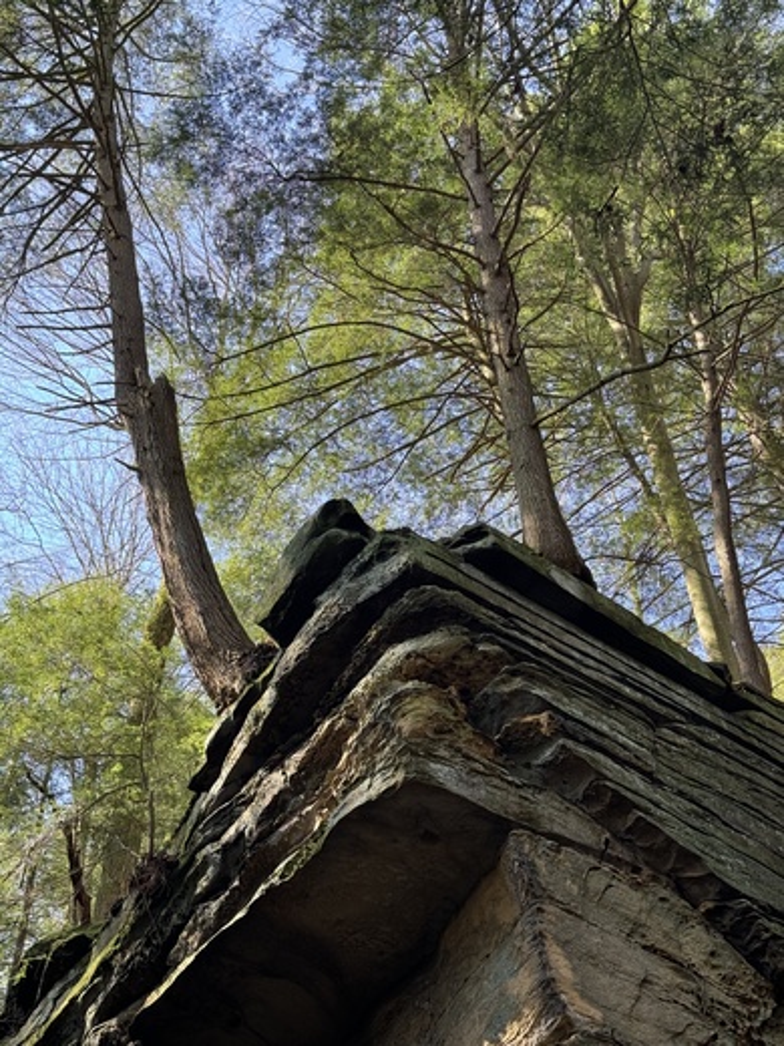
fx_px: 1450
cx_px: 392
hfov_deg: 30.3
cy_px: 523
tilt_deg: +54.7
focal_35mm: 48
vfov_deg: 39.7
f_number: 1.78
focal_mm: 6.86
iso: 64
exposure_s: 1/223
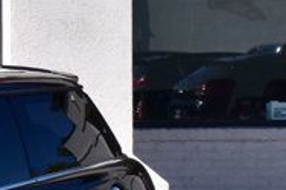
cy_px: 52
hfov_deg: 9.2
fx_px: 1683
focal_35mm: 212
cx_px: -262
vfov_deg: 6.5
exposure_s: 1/500
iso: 400
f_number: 11
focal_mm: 26
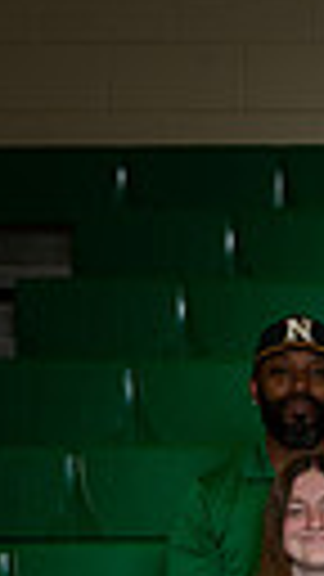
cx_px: 1272
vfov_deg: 7.2
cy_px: 857
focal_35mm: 294
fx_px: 4490
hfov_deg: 3.9
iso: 200
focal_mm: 40
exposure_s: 1/200
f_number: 5.6
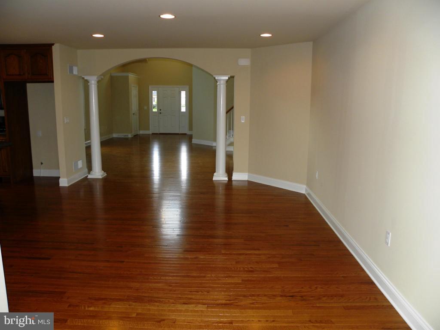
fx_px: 330
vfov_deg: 53.1
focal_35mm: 26
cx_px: 220
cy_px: 165
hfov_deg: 67.3
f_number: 3.2
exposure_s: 1/60
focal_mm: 4.6
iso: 64
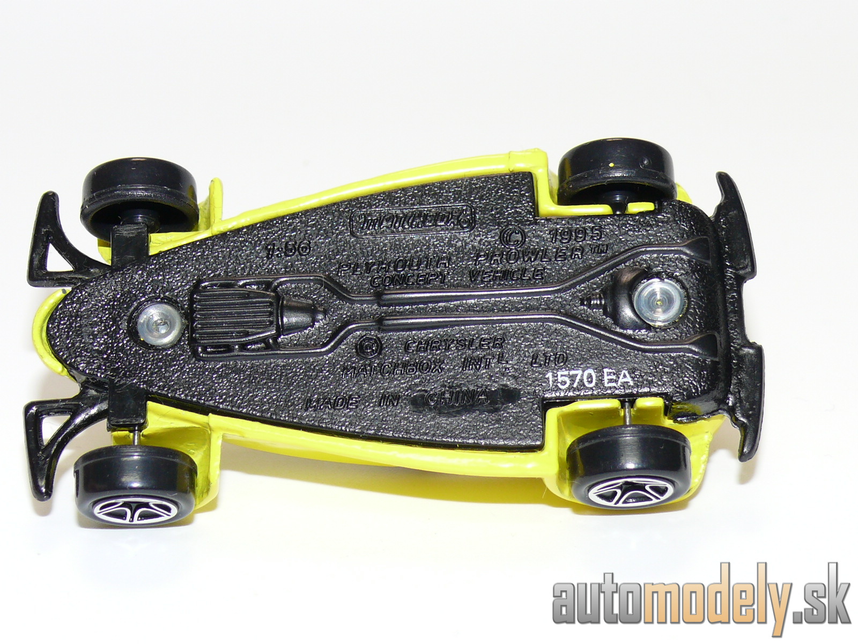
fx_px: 2553
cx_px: 429
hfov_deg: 19.1
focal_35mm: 103
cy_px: 322
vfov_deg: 14.4
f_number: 4
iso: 100
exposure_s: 1/30
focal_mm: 13.6
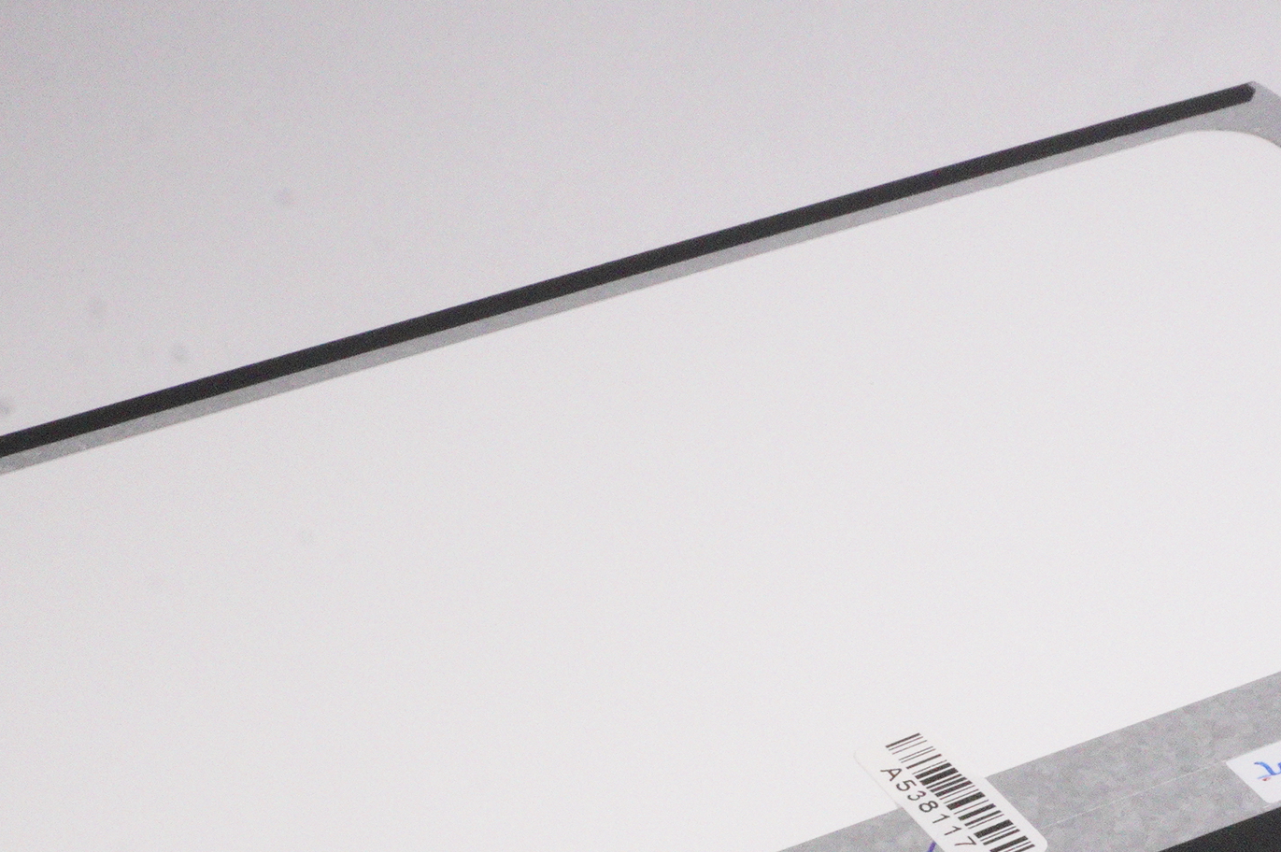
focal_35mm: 69
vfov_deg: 19.1
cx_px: 698
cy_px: 854
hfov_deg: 29.2
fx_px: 2457
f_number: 22
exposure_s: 1/250
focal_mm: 21
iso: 6400
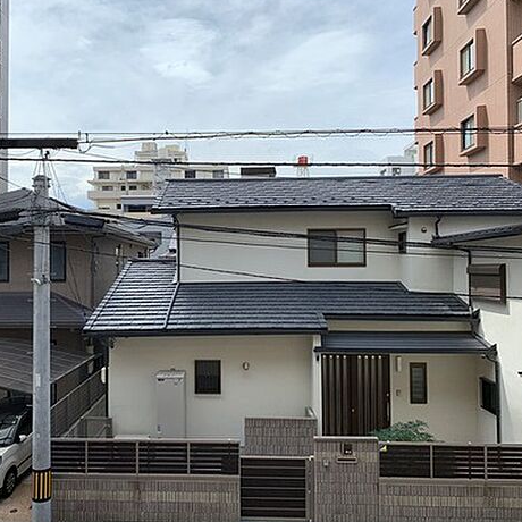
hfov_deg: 50.8
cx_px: 212
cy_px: 260
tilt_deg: -1.0
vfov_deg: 51.1
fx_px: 546
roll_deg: -0.3
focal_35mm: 32
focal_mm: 4.25
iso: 25
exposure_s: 1/1845
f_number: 1.8
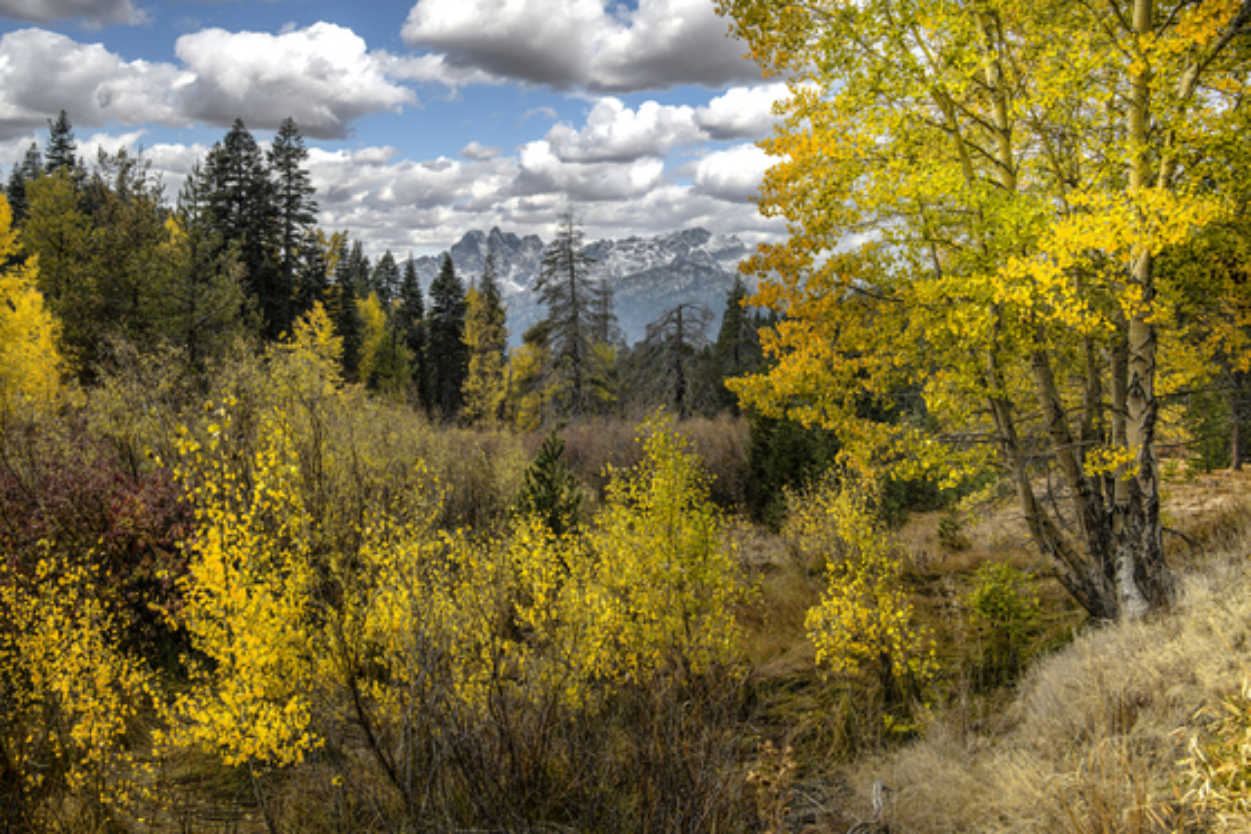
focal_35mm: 32
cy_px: 417
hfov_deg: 58.7
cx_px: 626
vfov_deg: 41.1
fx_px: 1112
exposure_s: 1/60
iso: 64
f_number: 10
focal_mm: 32
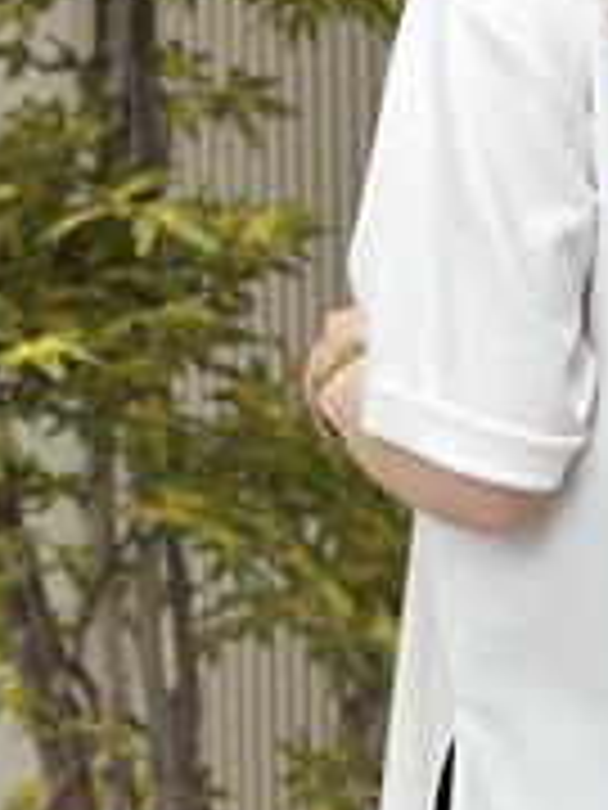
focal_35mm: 142
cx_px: 635
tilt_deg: -6.6
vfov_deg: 13.9
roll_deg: -0.3
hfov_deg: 10.3
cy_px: 304
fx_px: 3325
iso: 80
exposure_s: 1/236
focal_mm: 6.86
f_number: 1.78
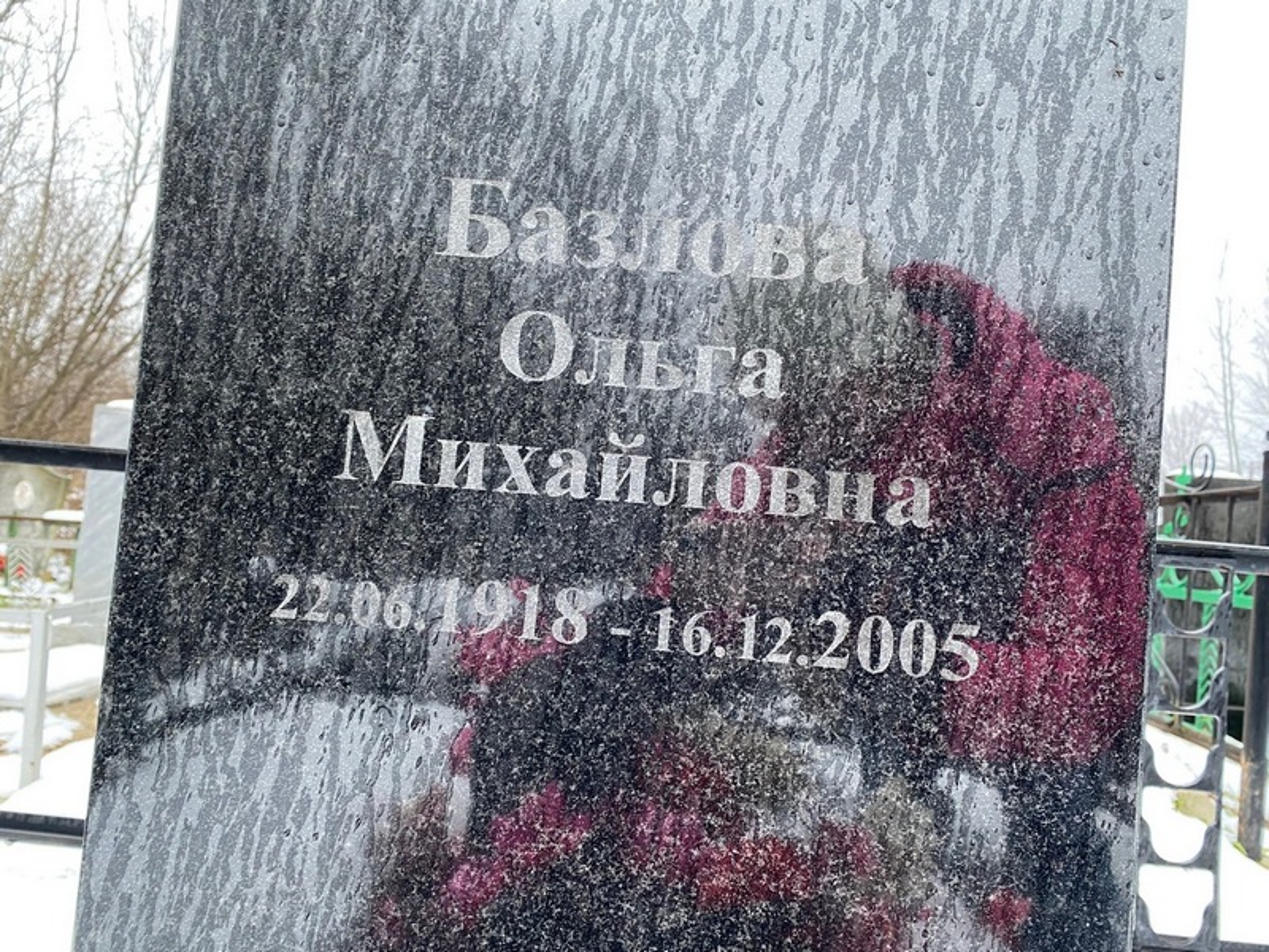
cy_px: 476
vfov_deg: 53.1
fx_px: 953
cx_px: 634
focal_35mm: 26
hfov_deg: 67.3
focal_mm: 4.25
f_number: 1.8
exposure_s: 1/68
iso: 125
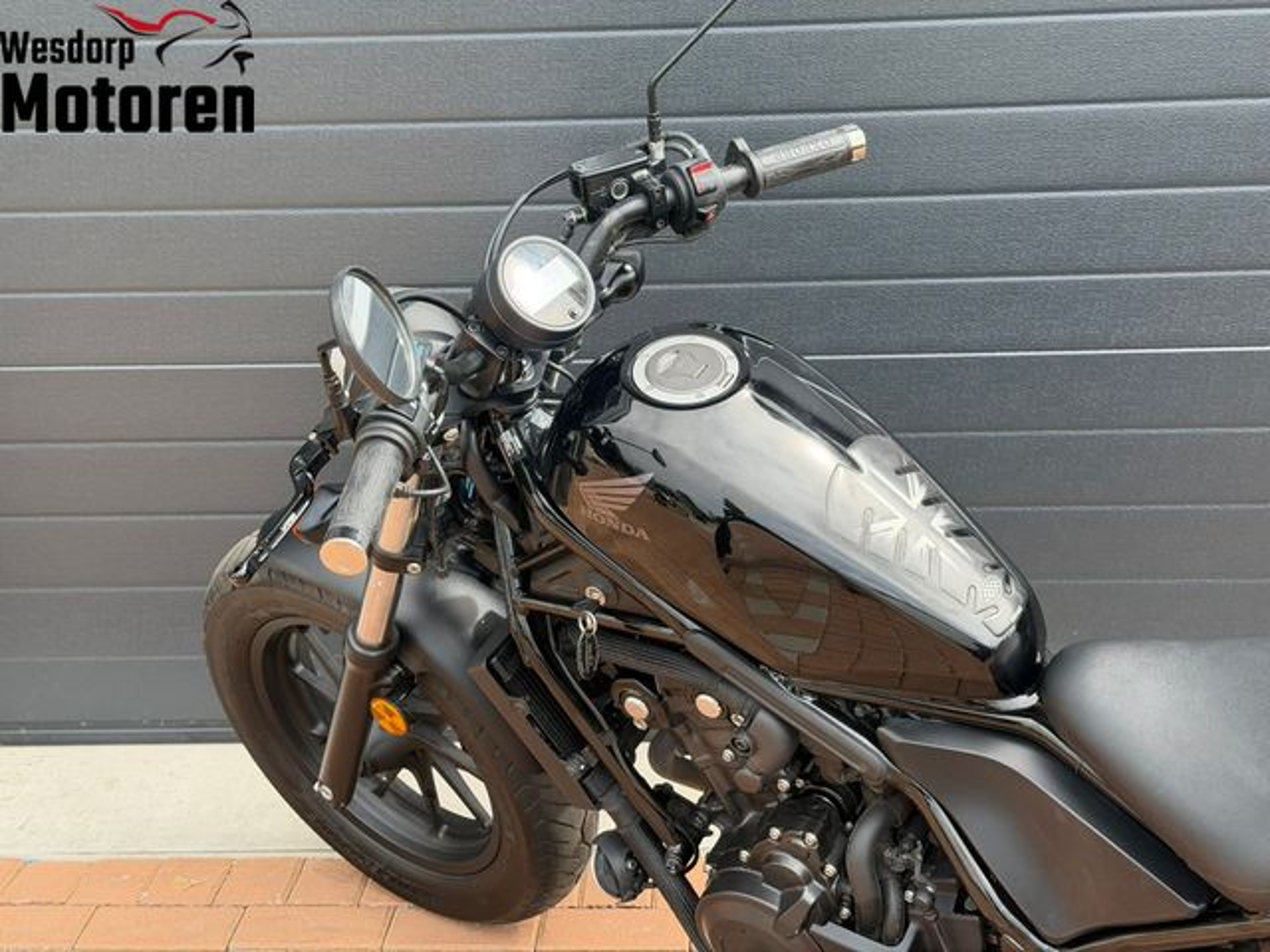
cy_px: 476
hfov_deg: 39.7
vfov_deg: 30.3
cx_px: 635
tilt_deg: -23.2
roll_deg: +0.8
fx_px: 1761
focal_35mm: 48
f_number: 1.78
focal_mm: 6.76
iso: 100
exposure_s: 1/1185
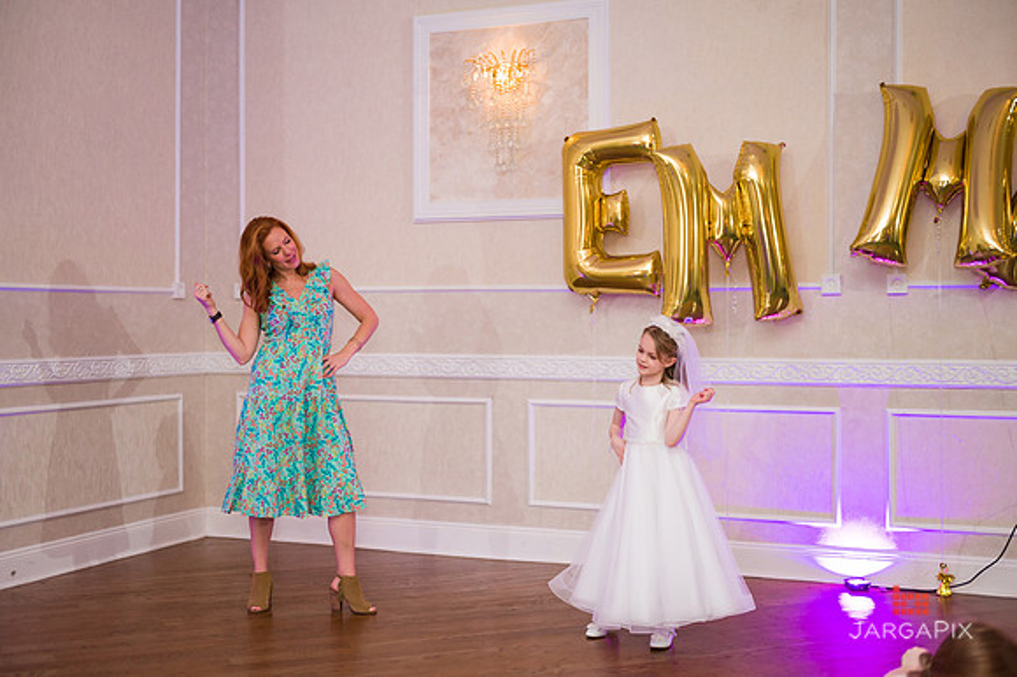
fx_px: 1270
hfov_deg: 43.6
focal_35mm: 45
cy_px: 338
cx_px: 508
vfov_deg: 29.8
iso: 1250
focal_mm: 45
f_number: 3.2
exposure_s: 1/200
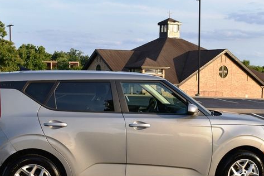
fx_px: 401
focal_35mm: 55
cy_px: 113
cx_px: 139
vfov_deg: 24.7
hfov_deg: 36.4
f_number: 8
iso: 200
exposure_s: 1/250
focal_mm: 27
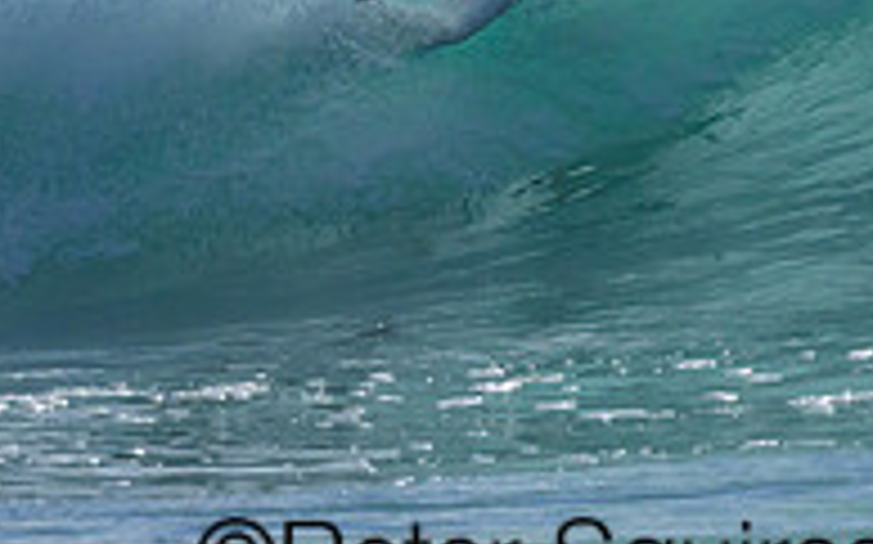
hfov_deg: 0.8
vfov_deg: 0.5
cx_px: 685
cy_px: -134
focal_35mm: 2777
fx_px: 66032
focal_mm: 800
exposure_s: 1/2000
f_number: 6.3
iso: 1400
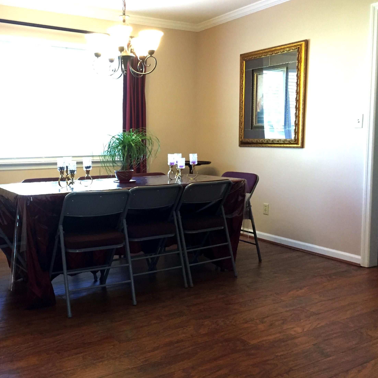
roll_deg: -1.5
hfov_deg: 46.6
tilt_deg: -6.2
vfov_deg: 47.2
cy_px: 185
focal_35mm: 35
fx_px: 432
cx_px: 131
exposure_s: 1/30
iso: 320
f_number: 2.2
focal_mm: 4.15
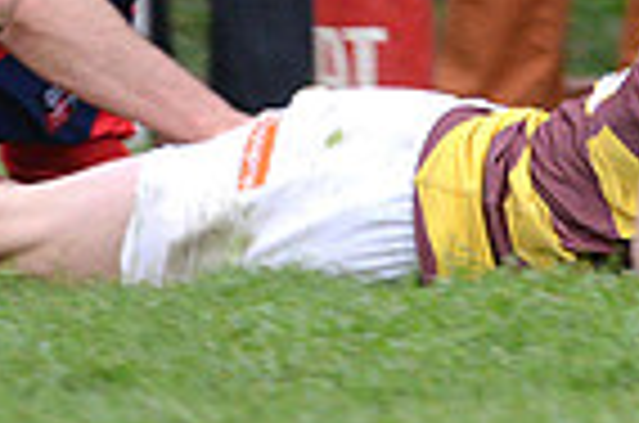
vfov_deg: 0.8
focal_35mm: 1721
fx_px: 30479
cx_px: 243
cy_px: -407
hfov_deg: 1.2
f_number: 4
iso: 2200
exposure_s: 1/640
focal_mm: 420
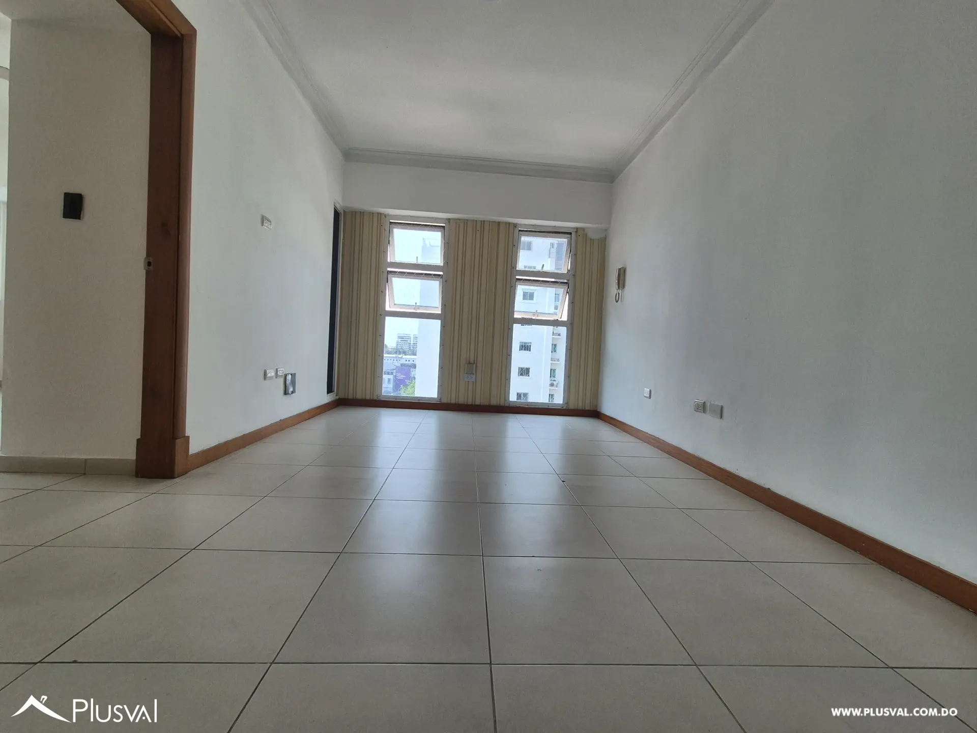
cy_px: 366
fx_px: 367
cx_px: 488
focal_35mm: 13
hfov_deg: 106.2
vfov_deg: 89.9
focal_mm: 2.2
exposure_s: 1/718
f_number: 2.2
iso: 125
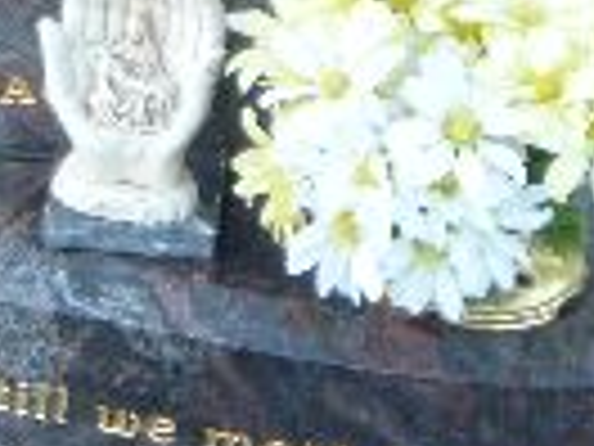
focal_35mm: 173
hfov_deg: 11.2
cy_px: -419
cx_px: -90
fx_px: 2969
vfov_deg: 8.2
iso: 100
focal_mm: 6.3
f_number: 3.5
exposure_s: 1/40
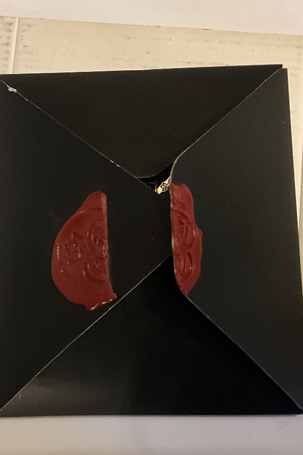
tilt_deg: -82.2
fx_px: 543
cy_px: 225
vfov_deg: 45.4
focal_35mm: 43
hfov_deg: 30.8
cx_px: 88
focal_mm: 3
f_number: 1.8
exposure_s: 1/40
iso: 320
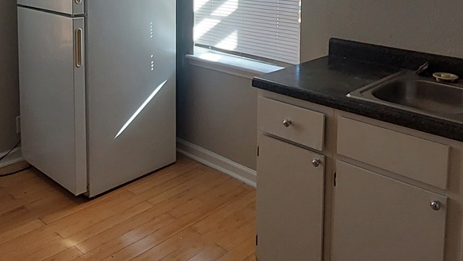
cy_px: -5
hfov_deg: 56.4
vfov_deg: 31.1
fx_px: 430
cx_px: 264
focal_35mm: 35
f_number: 2.2
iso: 80
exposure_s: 1/120
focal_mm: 1.74
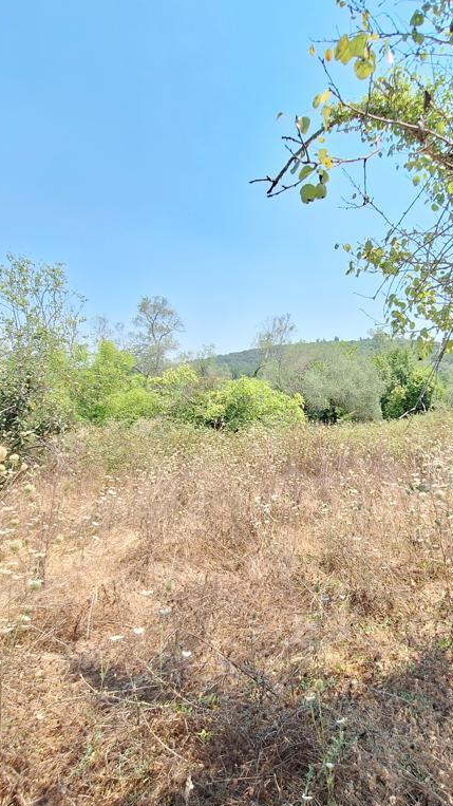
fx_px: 406
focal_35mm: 19
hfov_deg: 55.5
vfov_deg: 89.6
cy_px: 405
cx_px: 340
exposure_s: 1/1115
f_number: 2.2
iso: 40
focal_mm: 1.74
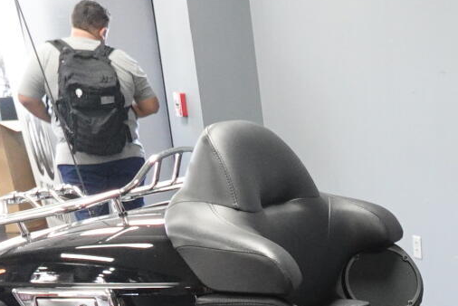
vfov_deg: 16.1
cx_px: 668
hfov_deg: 21.8
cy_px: 438
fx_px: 1006
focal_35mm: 79
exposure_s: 1/80
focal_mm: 7.6
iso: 1000
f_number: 2
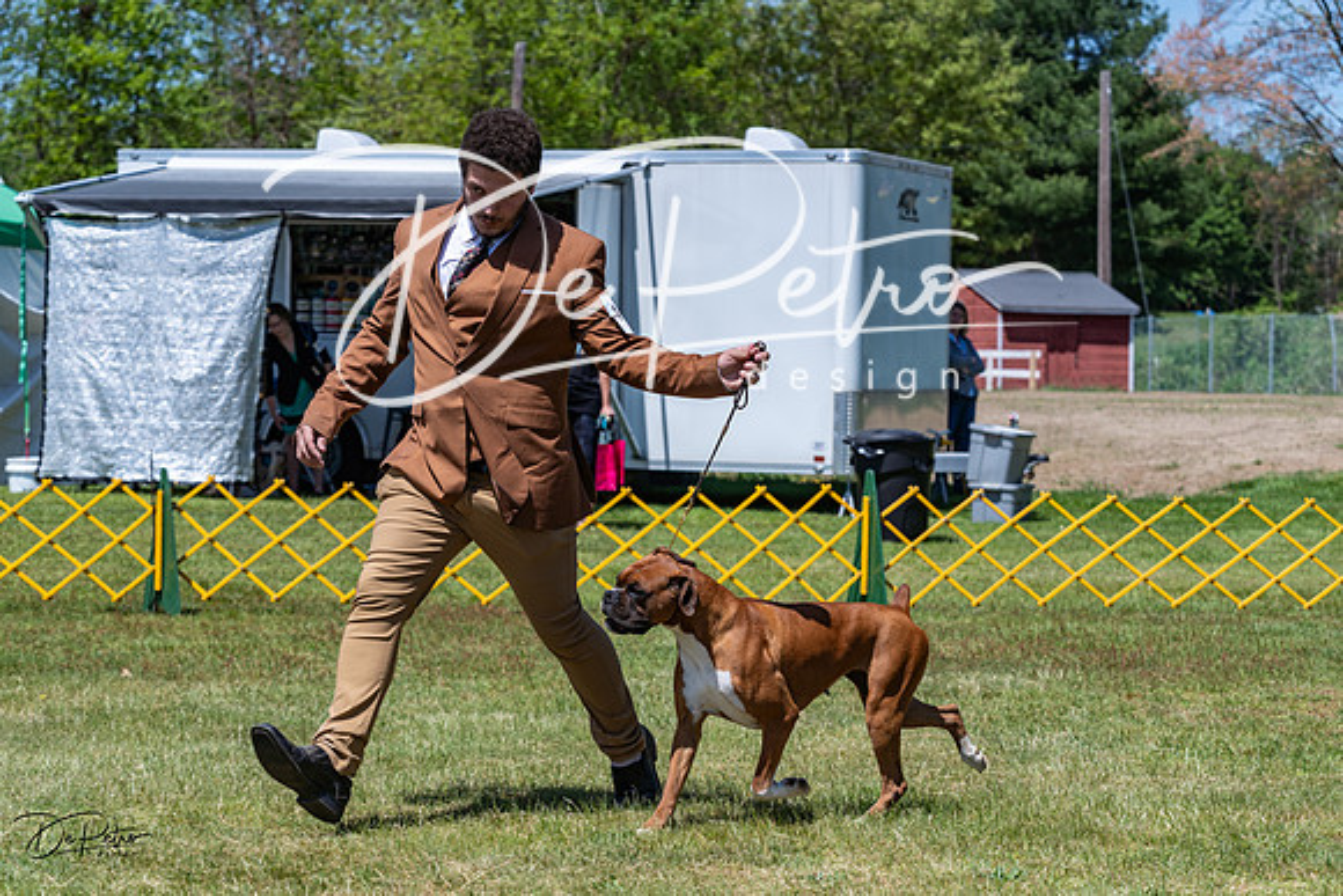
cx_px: 672
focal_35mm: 91
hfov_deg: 22.4
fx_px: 3395
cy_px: 448
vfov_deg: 15.0
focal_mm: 91
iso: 125
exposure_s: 1/640
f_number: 6.3
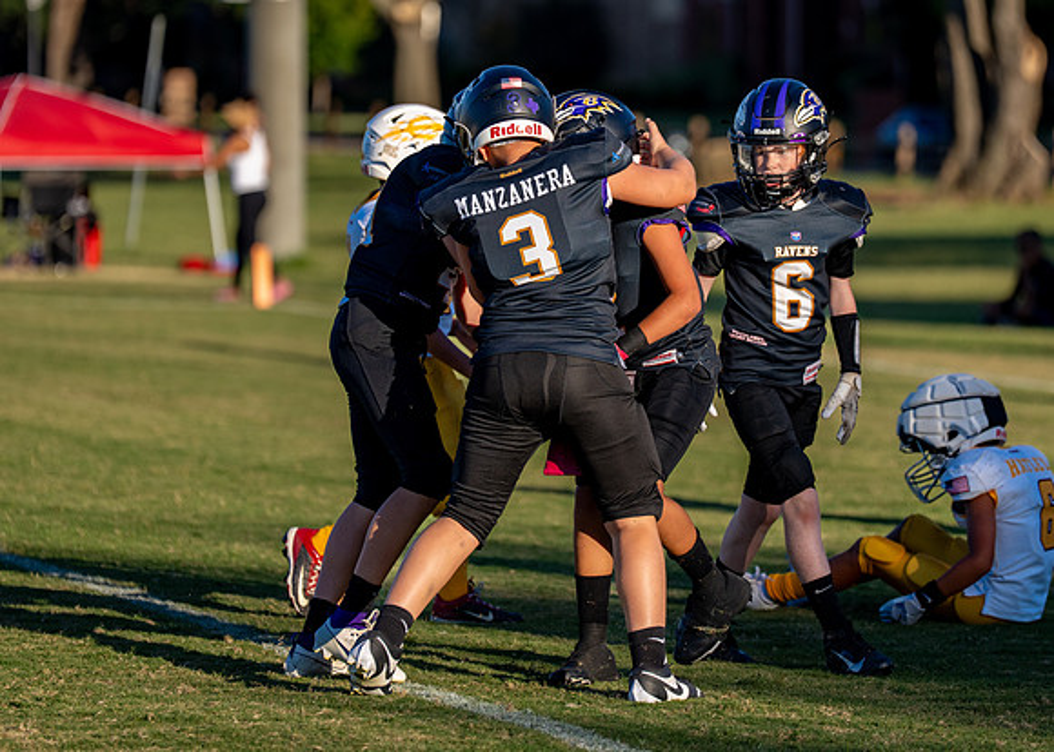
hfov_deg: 8.9
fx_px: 6750
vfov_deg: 6.4
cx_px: 565
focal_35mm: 226
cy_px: 291
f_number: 2.8
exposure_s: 1/3200
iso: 160
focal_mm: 168
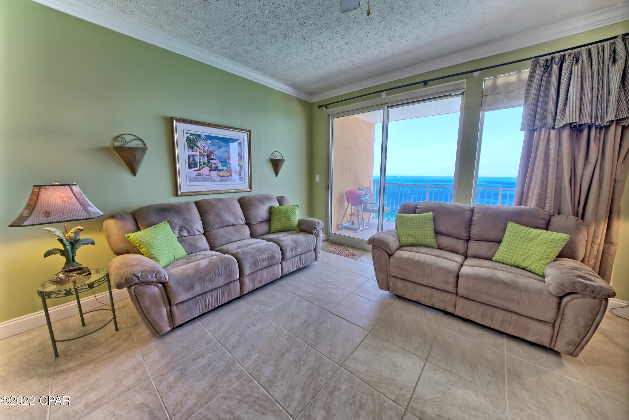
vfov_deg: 90.1
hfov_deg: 112.6
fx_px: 210
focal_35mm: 12
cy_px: 210
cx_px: 314
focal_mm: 12
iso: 200
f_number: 19
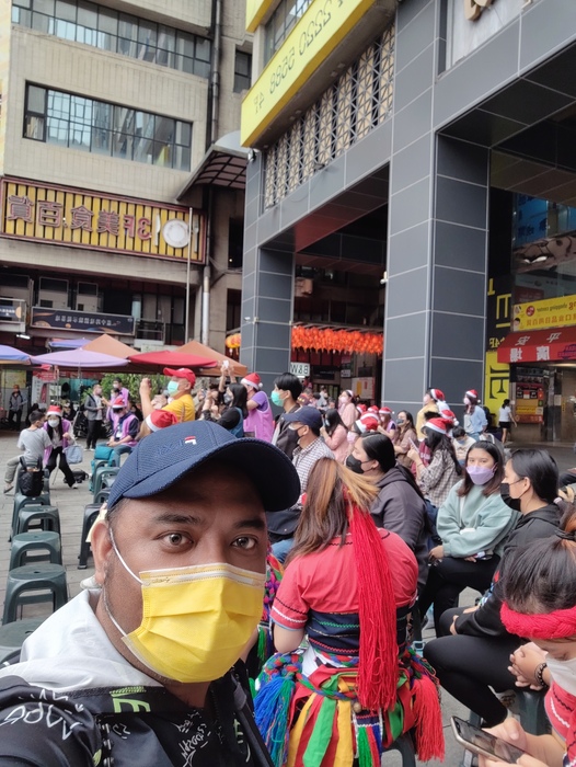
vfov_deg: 59.9
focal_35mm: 30
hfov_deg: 46.8
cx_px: 288
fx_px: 665
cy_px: 384
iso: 50
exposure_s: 1/190
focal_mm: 3.58
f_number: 2.45
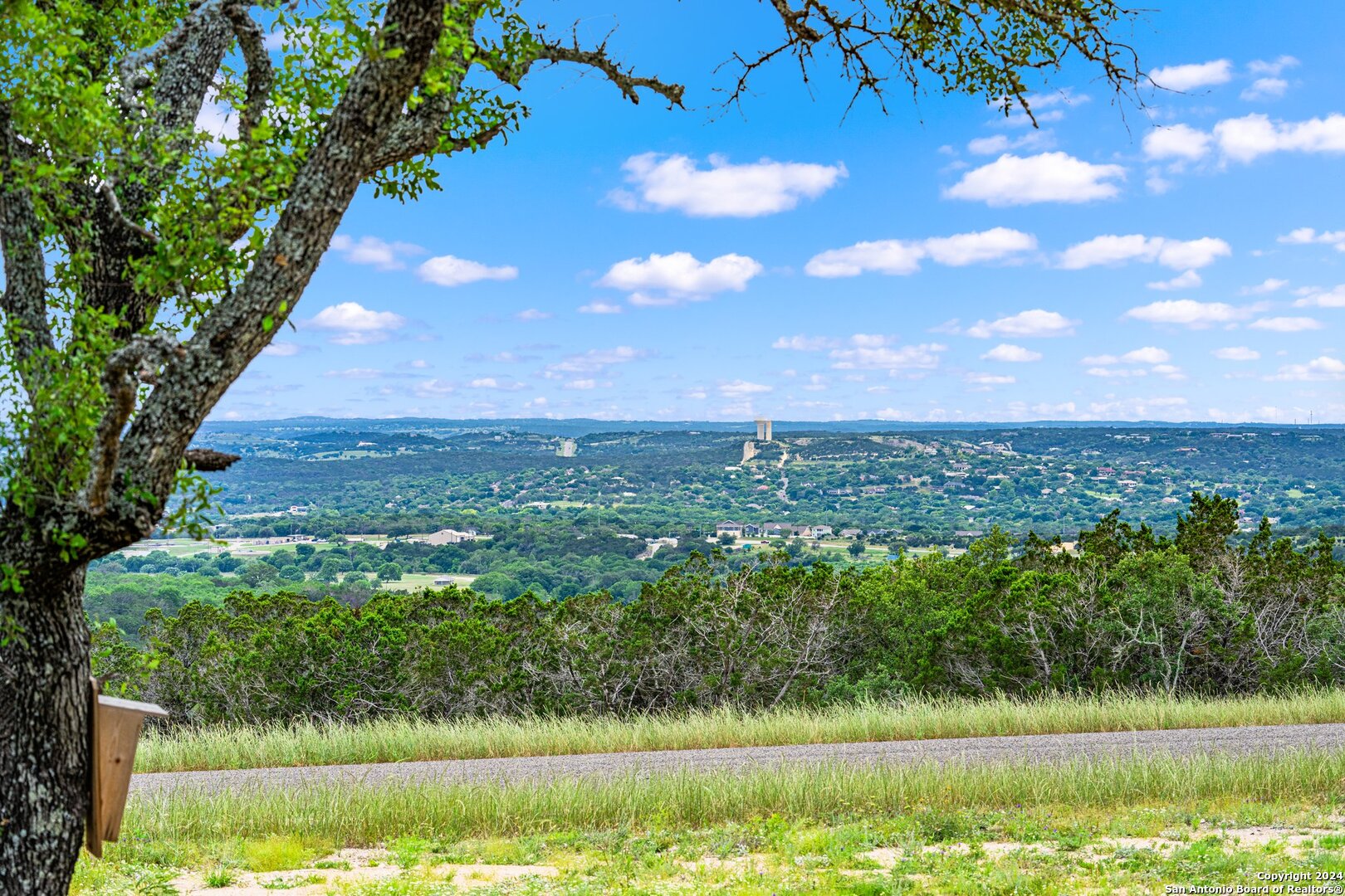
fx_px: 3362
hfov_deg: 22.6
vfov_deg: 15.2
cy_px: 448
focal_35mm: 90
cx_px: 672
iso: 125
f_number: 9
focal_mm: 90
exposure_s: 1/250
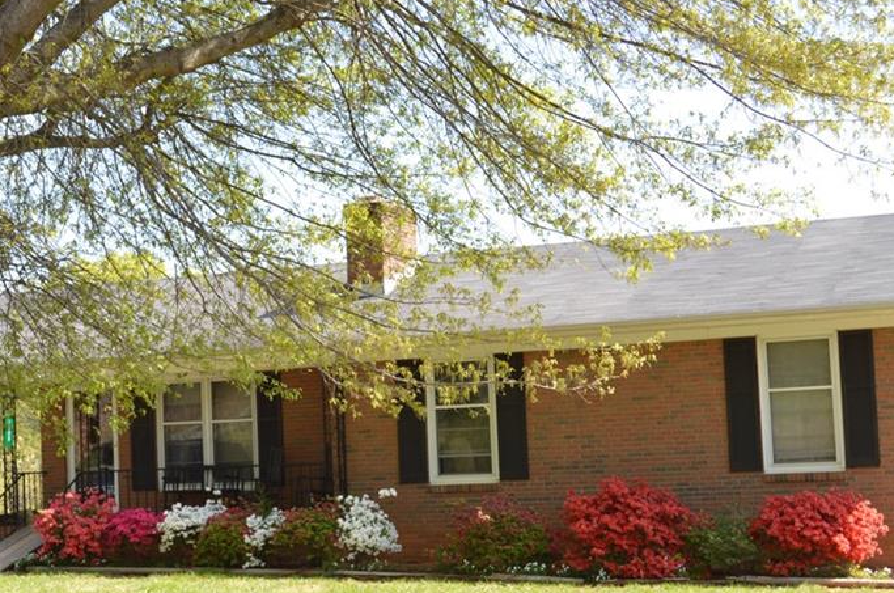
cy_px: 319
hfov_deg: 31.9
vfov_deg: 21.5
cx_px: 376
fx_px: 1562
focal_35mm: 63
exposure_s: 1/200
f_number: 6.3
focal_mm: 28
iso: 200
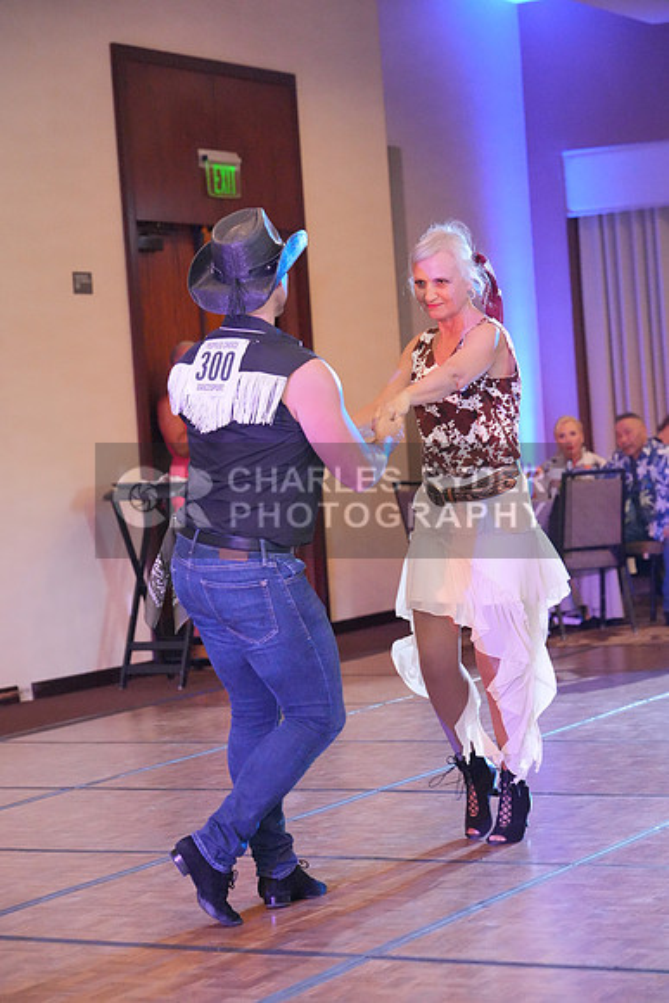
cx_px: 334
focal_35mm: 88
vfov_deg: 23.1
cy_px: 502
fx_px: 2451
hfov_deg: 15.5
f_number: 4
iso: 12800
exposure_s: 1/400
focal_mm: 88
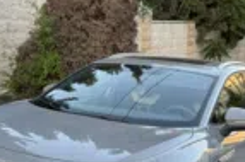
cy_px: 73
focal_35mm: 70
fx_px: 476
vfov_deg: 19.4
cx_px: 98
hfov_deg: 28.8
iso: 100
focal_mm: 6.76
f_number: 1.78
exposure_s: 1/243
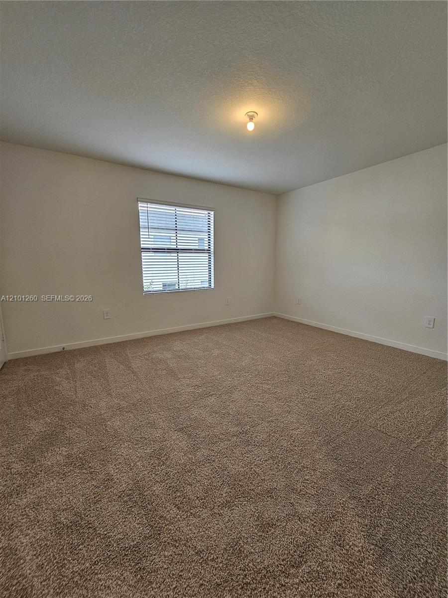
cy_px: 299
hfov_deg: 89.9
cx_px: 224
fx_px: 224
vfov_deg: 106.2
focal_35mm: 13
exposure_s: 1/60
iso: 64
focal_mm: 2.2
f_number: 2.2
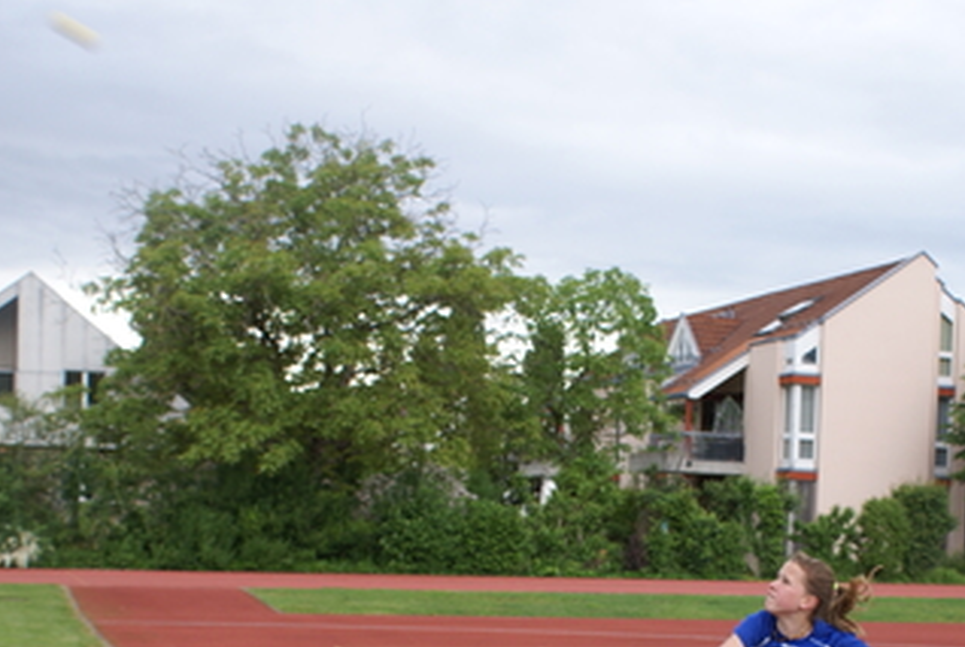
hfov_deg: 35.3
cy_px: 527
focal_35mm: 56
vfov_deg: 23.9
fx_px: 1503
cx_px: 619
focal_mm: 22
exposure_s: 1/125
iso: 125
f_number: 4
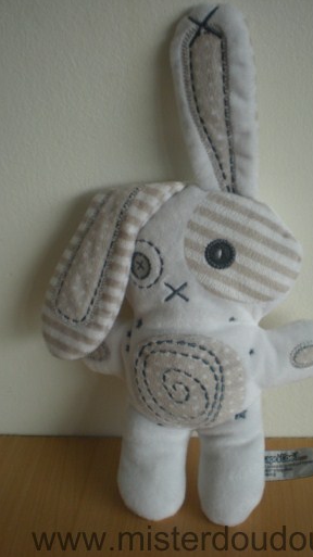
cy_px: 278
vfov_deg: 48.4
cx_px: 193
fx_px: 621
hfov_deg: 28.2
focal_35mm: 42
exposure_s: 1/58.6
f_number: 3.1
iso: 170
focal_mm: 6.3
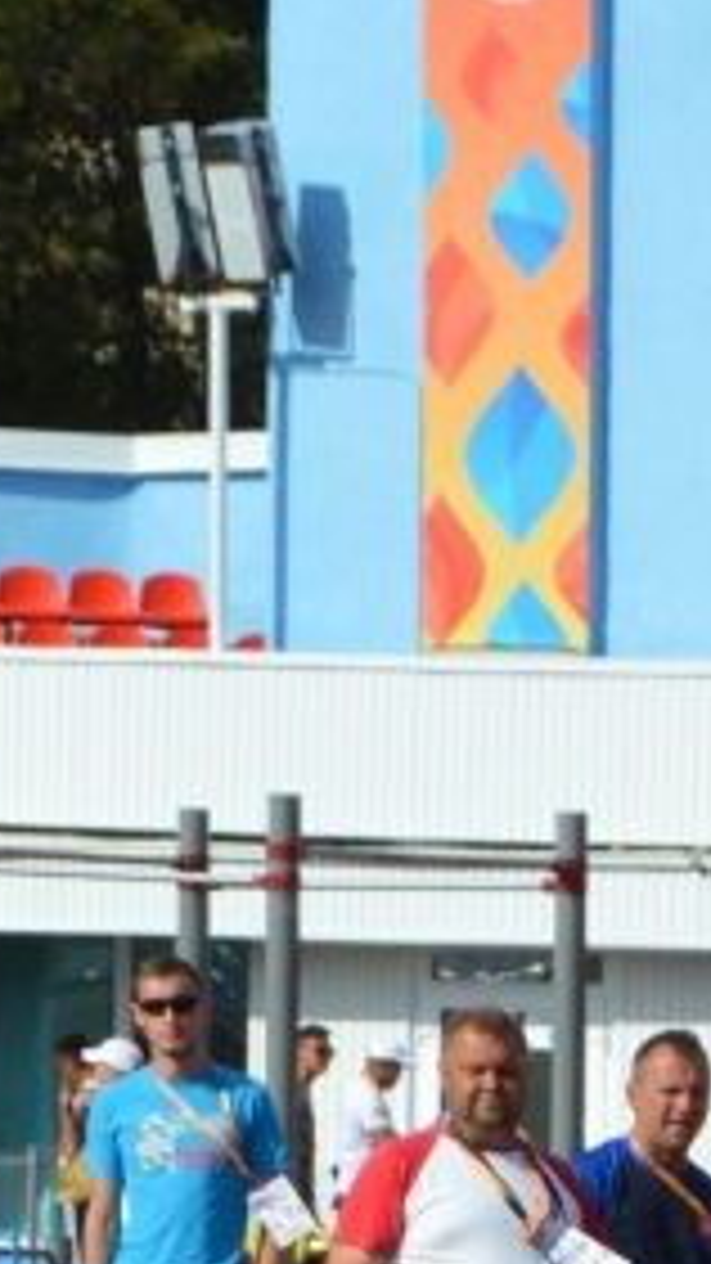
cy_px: 2204
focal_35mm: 353
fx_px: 11835
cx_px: 1872
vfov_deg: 6.0
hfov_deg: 3.4
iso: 400
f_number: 7.1
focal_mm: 42
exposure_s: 1/2000
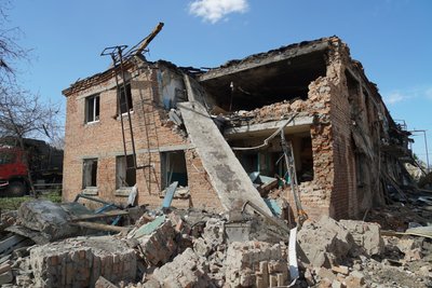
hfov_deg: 73.7
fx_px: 288
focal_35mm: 24
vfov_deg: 53.2
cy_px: 144
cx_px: 216
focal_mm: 24
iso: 100
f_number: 5.6
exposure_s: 1/400
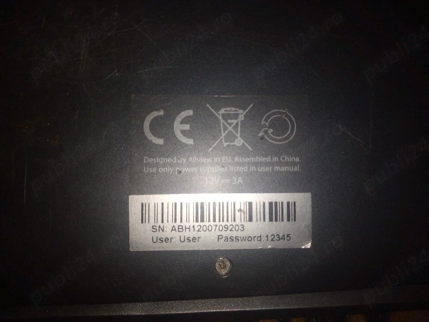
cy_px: 161
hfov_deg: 81.7
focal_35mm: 20
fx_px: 248
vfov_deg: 66.0
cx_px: 214
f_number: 2
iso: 112
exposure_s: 1/200
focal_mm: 3.52
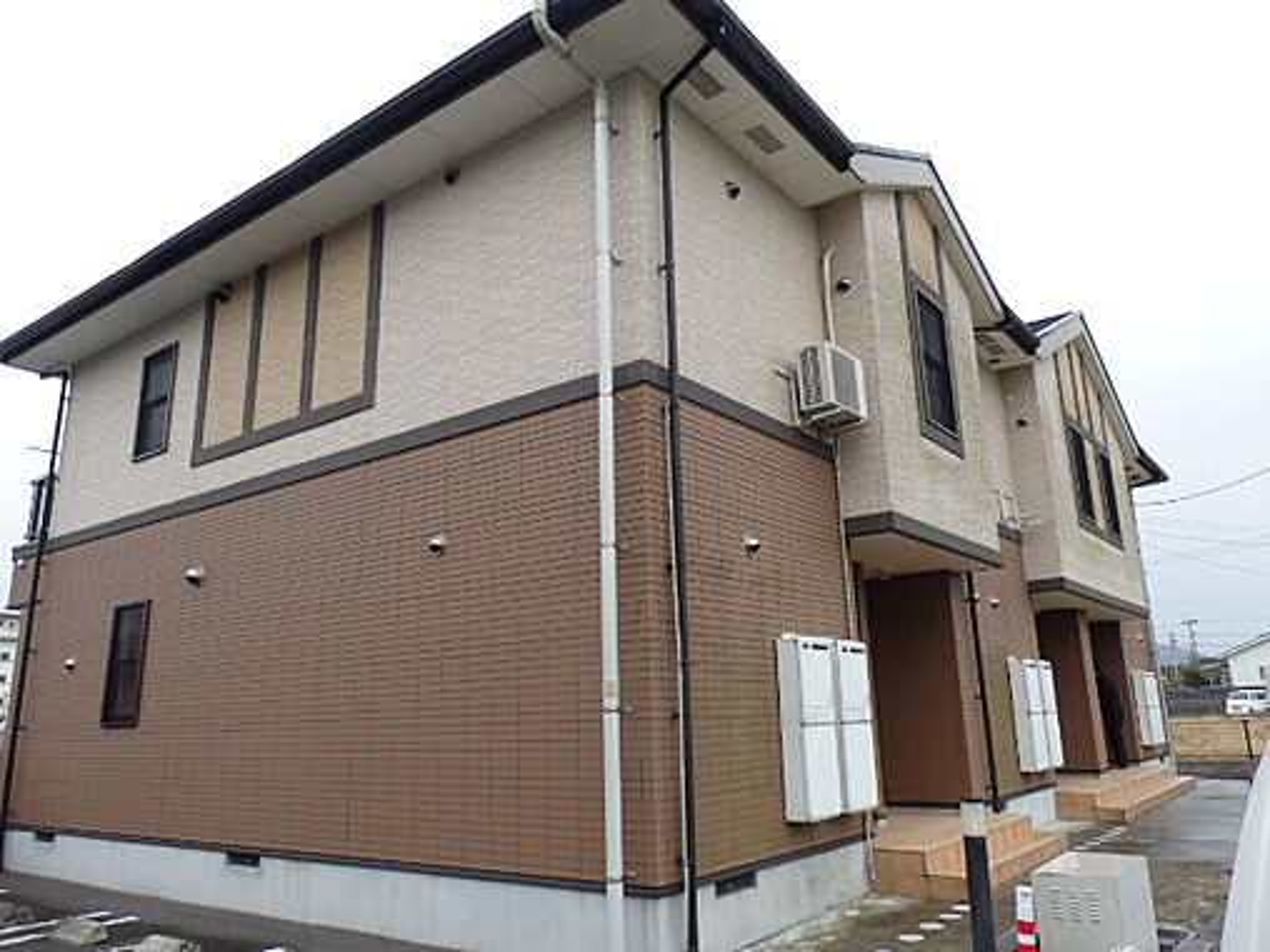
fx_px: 917
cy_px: 476
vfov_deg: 54.9
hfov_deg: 69.4
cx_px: 635
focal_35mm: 25
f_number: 3
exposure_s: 1/60
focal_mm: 4.5
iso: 100
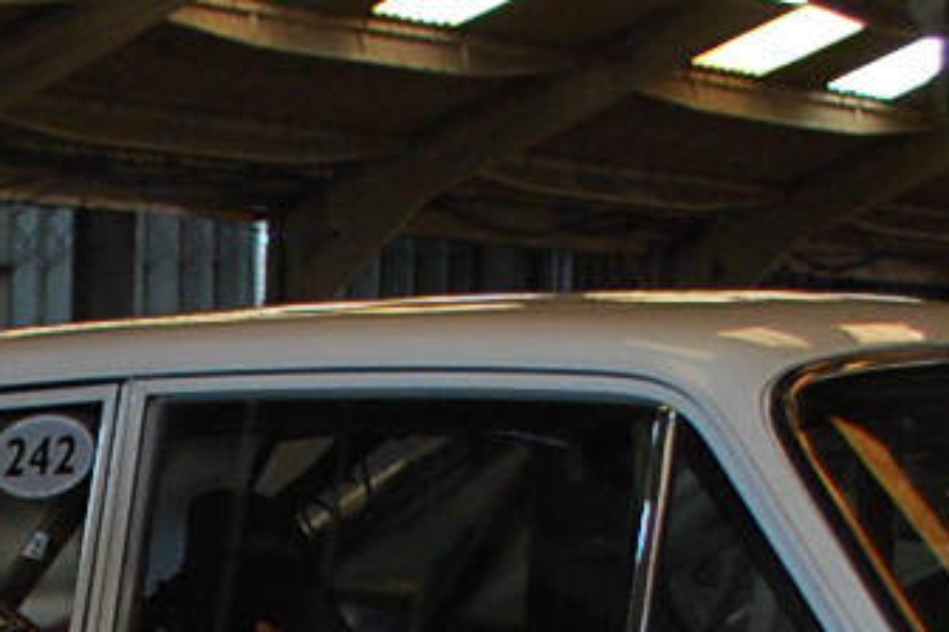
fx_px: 4560
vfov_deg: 7.5
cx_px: -616
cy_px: 1467
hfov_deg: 11.2
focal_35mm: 173
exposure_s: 1/60
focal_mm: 20
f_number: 3.8
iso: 360
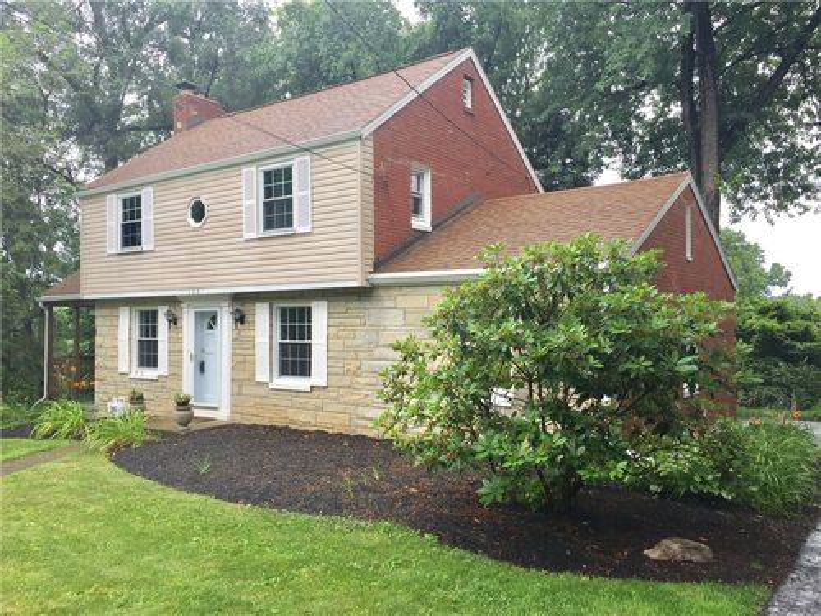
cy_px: 308
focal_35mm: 29
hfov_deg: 61.7
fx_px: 688
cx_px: 410
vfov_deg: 48.2
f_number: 2.2
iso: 32
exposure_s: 1/166
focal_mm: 4.15
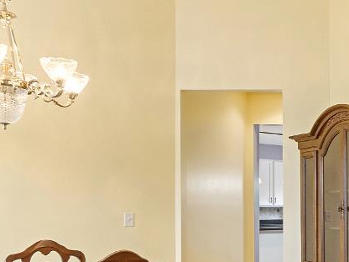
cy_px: 217
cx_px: 439
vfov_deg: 27.4
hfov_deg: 30.2
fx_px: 524
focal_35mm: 52
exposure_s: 1
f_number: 9
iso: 400
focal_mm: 10
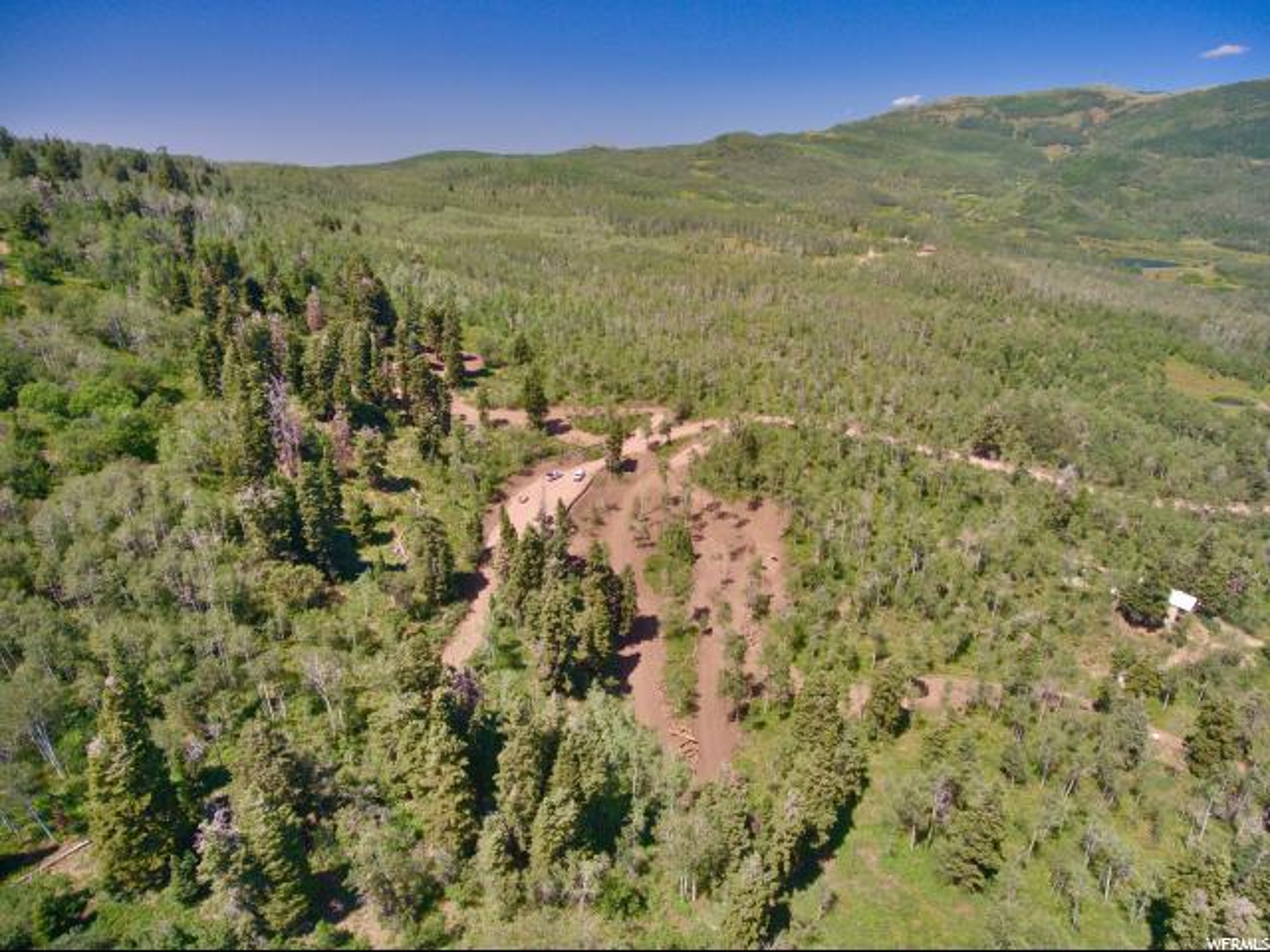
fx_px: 734
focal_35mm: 20
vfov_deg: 66.0
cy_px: 476
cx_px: 635
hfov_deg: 81.7
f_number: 2.8
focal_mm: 3.61
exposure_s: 1/362
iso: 100
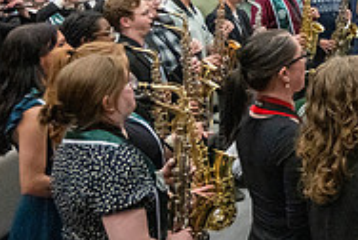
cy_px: -60
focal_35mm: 74
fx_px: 737
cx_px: 541
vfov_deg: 17.5
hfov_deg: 22.3
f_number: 4
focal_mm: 24
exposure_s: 1/500
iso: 10000
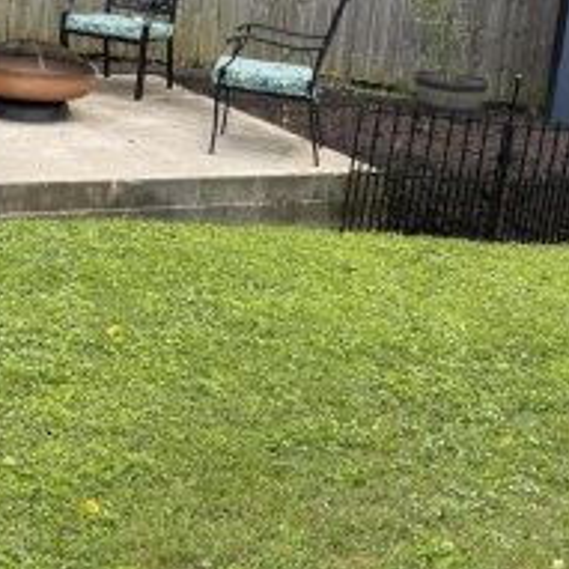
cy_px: 156
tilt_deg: -11.1
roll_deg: -7.2
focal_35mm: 74
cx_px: 274
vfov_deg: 23.2
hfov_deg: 23.4
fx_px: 1376
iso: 80
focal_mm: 6.76
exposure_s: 1/868
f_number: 1.78
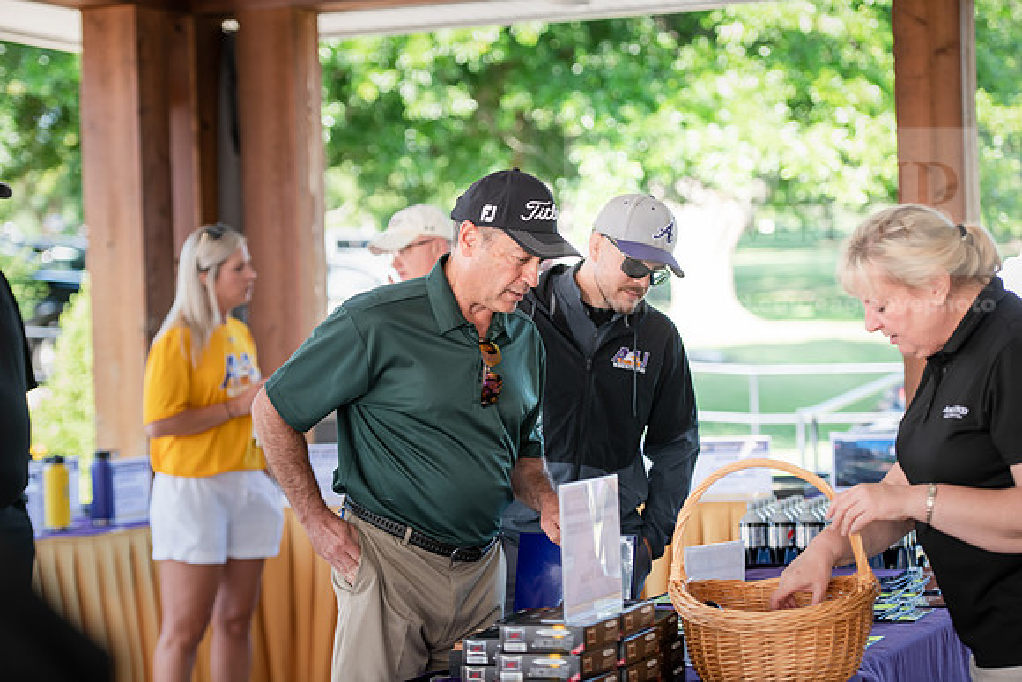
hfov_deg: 21.5
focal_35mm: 95
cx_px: 511
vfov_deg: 14.4
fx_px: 2697
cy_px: 341
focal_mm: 95
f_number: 3.2
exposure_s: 1/250
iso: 320
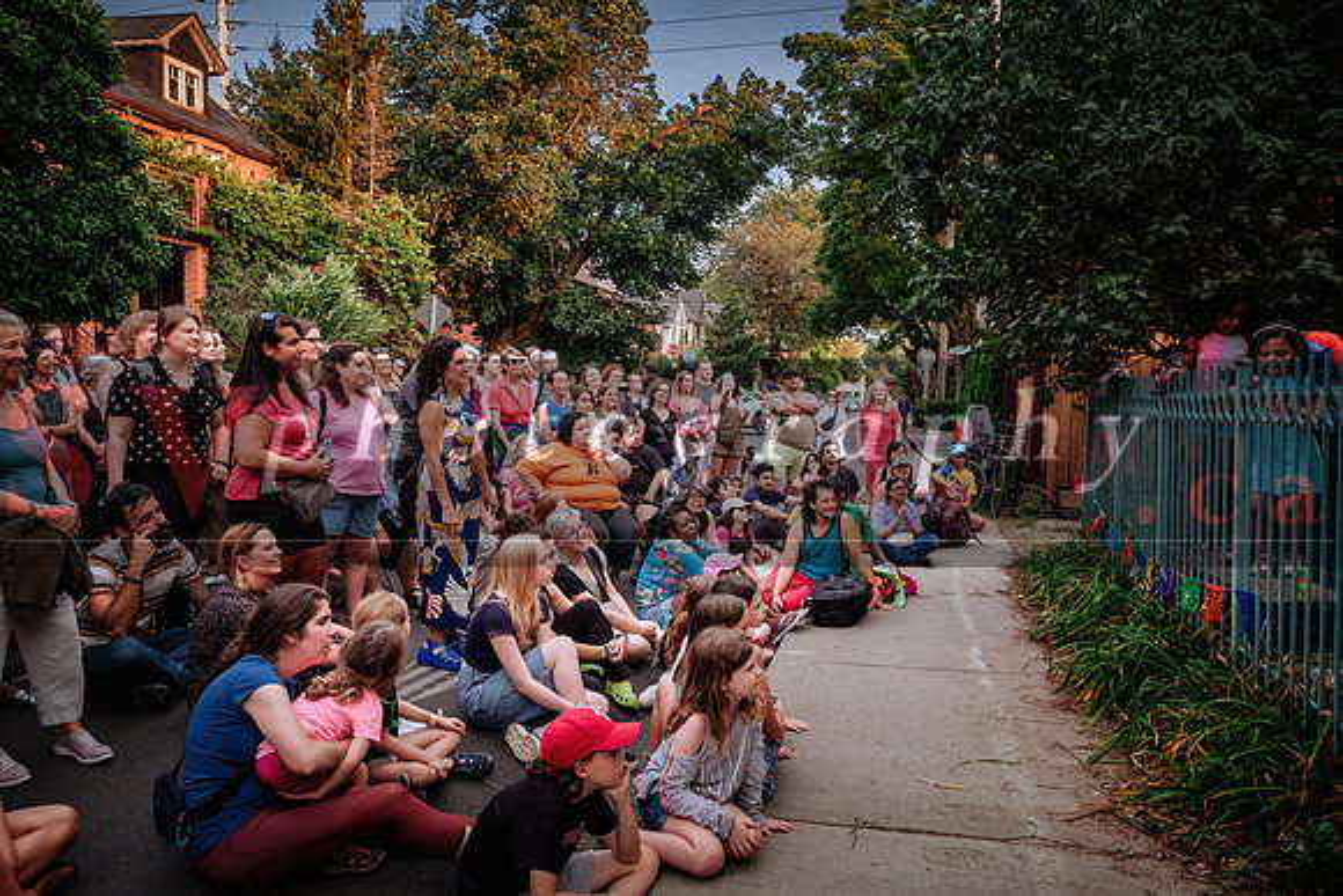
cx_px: 672
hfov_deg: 71.5
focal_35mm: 25
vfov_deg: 51.3
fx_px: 933
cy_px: 448
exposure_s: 1/200
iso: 800
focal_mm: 16.6
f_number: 4
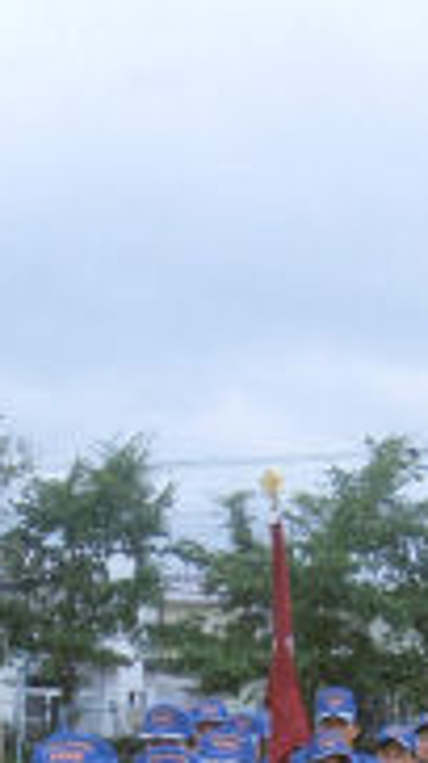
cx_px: 111
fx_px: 3176
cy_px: 813
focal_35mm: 157
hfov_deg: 7.7
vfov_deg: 13.5
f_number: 3.5
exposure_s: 1/400
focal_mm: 10.2
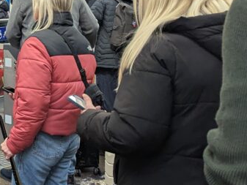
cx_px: -81
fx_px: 521
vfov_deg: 20.1
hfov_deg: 23.4
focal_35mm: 73
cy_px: 61
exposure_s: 1/275
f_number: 1.85
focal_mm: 6.81
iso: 370
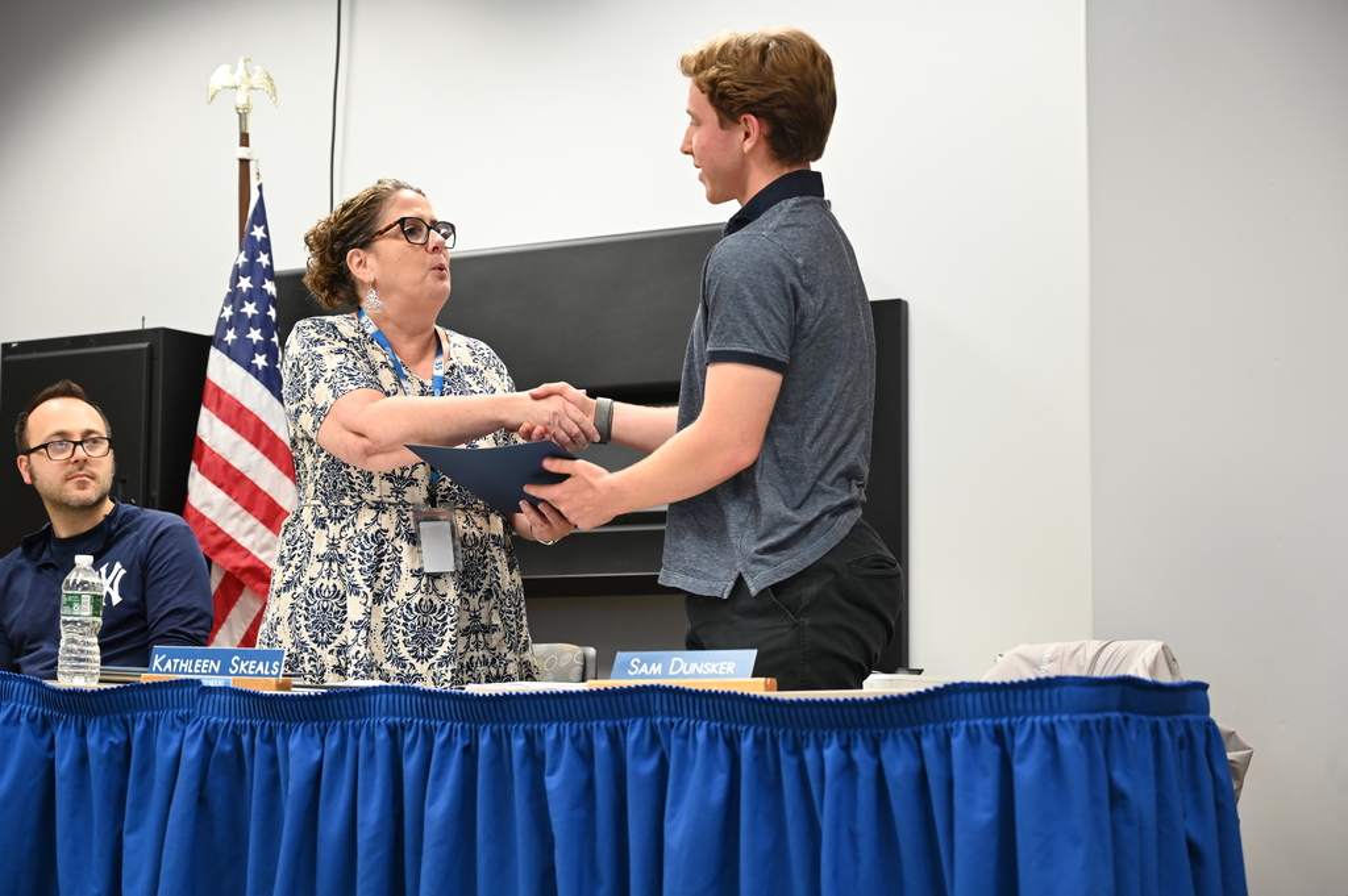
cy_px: 448
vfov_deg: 23.0
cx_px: 674
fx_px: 2207
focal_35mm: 59
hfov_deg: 34.0
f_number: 4
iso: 2200
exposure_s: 1/125
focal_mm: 59
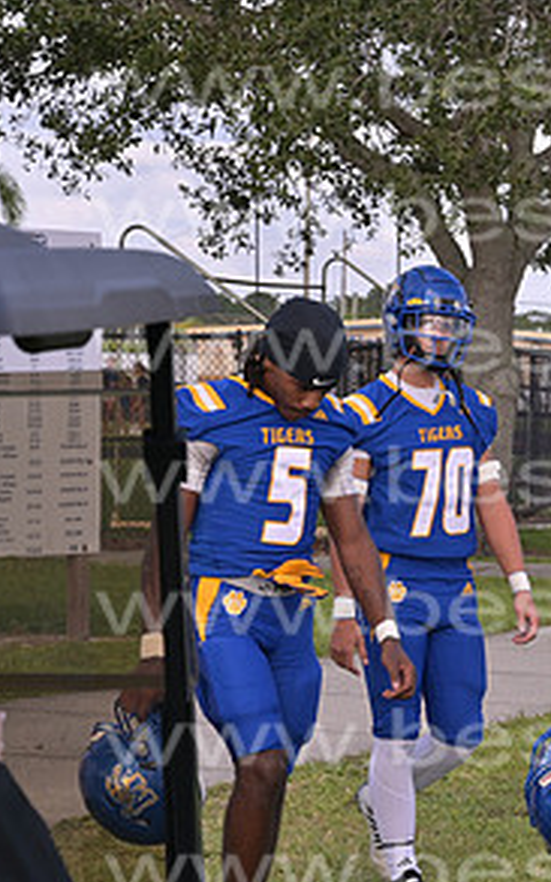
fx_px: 3341
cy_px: 548
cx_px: 783
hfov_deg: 9.2
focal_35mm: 139
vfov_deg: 15.0
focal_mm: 69
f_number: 8
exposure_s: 1/250
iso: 125
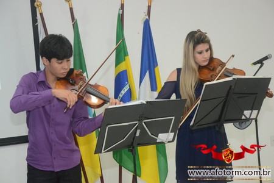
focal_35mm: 78
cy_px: 92
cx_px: 137
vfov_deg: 17.5
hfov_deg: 26.0
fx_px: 594
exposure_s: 1/80
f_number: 5
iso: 1600
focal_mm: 52
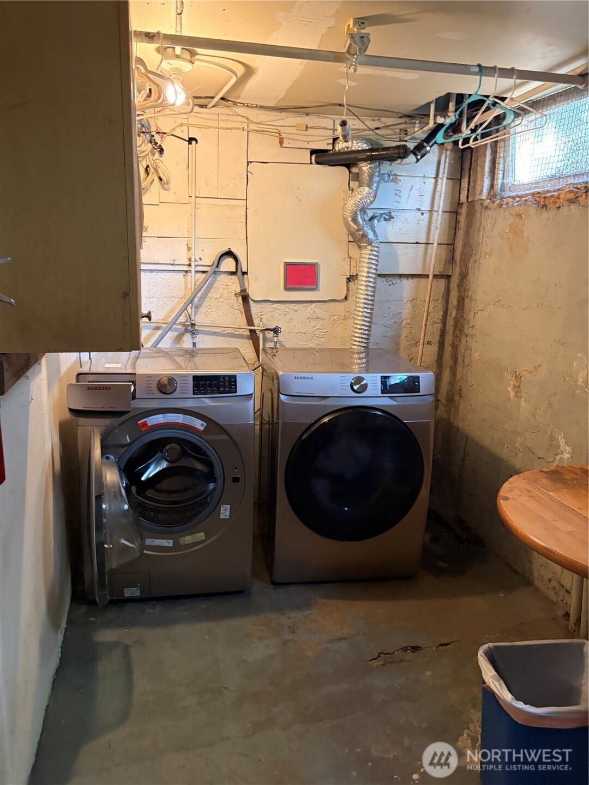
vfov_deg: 67.3
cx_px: 294
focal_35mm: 26
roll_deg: -0.3
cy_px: 392
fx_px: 590
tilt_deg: -13.8
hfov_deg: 53.1
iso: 640
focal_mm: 5.96
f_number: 1.6
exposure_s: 1/40
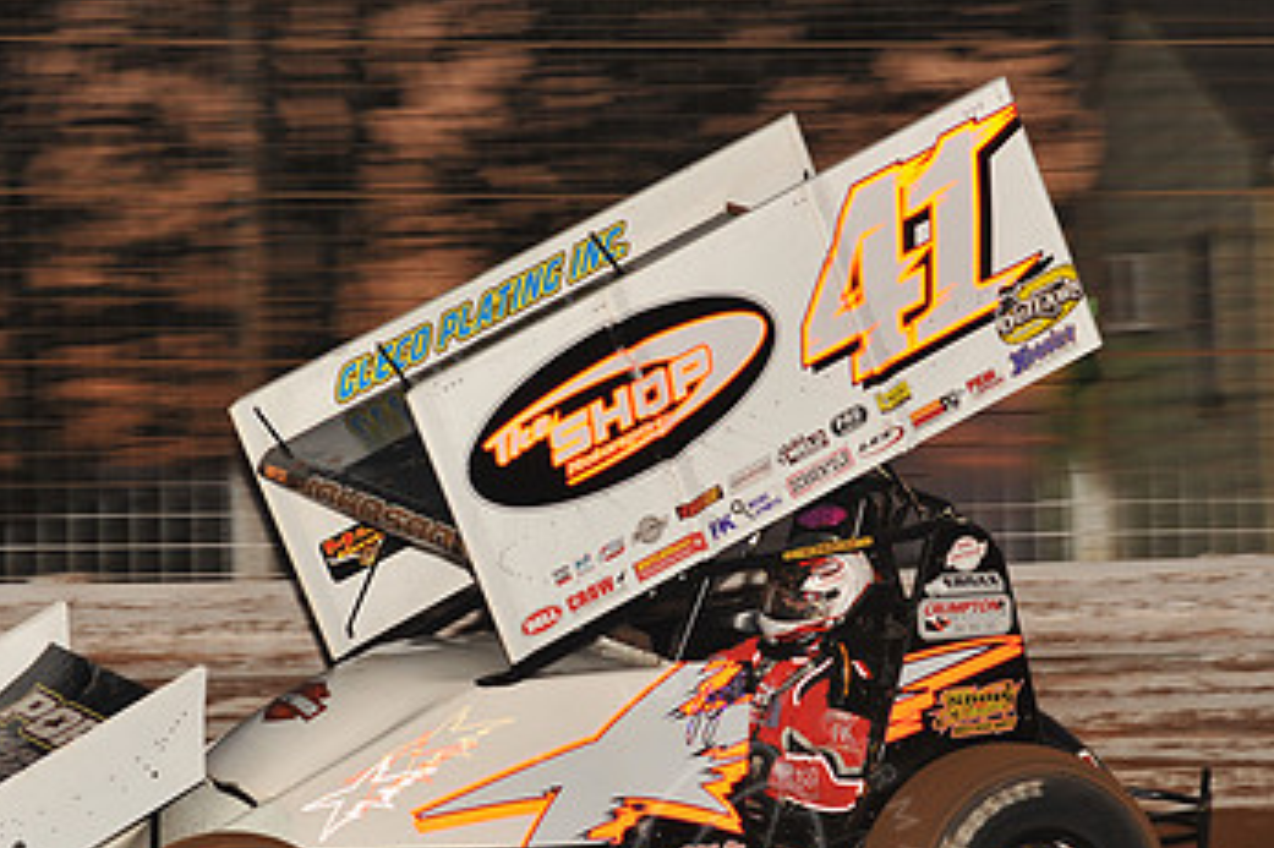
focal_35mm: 209
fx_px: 7392
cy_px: 551
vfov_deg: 6.6
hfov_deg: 9.8
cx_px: 705
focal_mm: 125
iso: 640
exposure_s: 1/320
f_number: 6.3
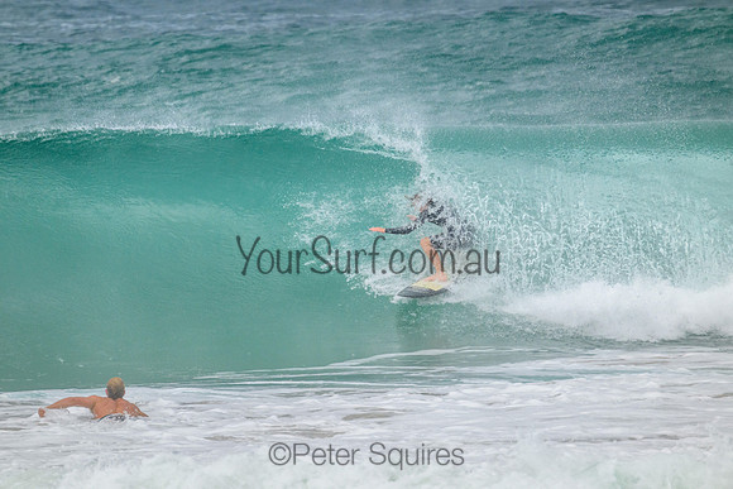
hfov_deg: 2.6
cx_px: 366
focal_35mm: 800
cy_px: 244
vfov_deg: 1.7
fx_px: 16292
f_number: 11
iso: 1400
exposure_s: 1/2000
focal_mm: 800
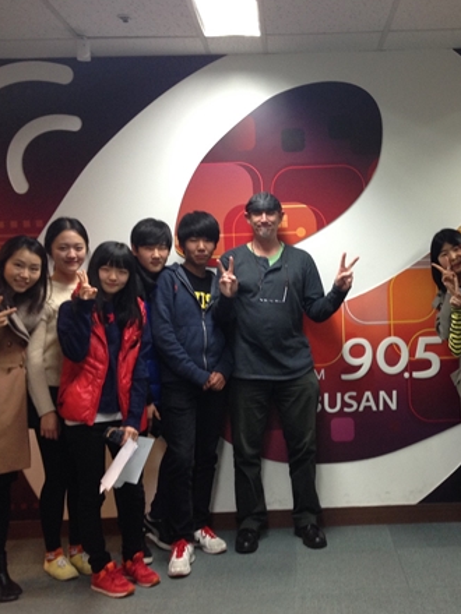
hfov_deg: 31.9
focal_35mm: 45
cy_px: 310
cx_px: 312
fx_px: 799
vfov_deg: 42.1
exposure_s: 1/20
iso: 100
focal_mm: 4.12
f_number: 2.4
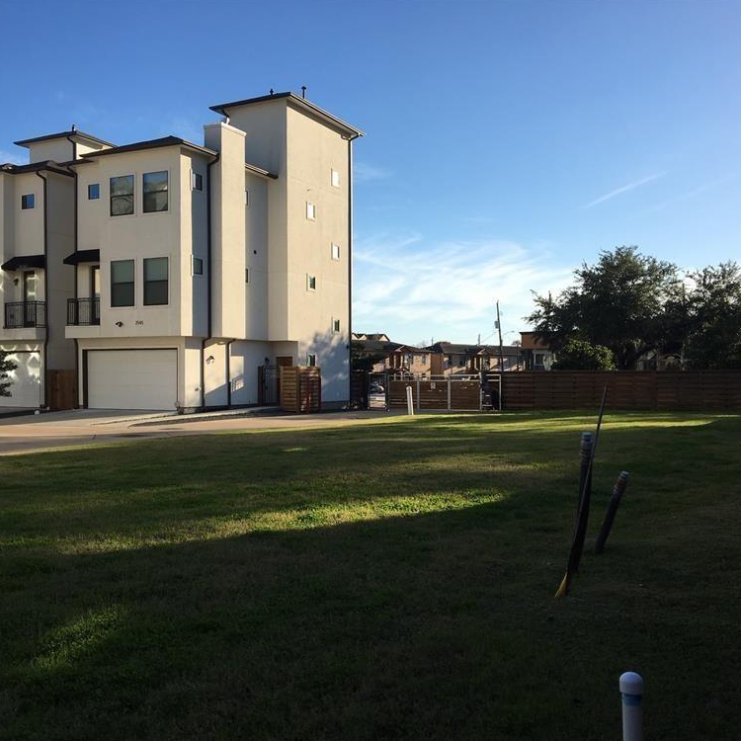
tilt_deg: -0.1
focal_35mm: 35
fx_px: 848
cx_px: 342
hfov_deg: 47.2
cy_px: 375
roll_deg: +1.2
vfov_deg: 47.2
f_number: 2.2
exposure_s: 1/1350
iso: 25
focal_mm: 4.15
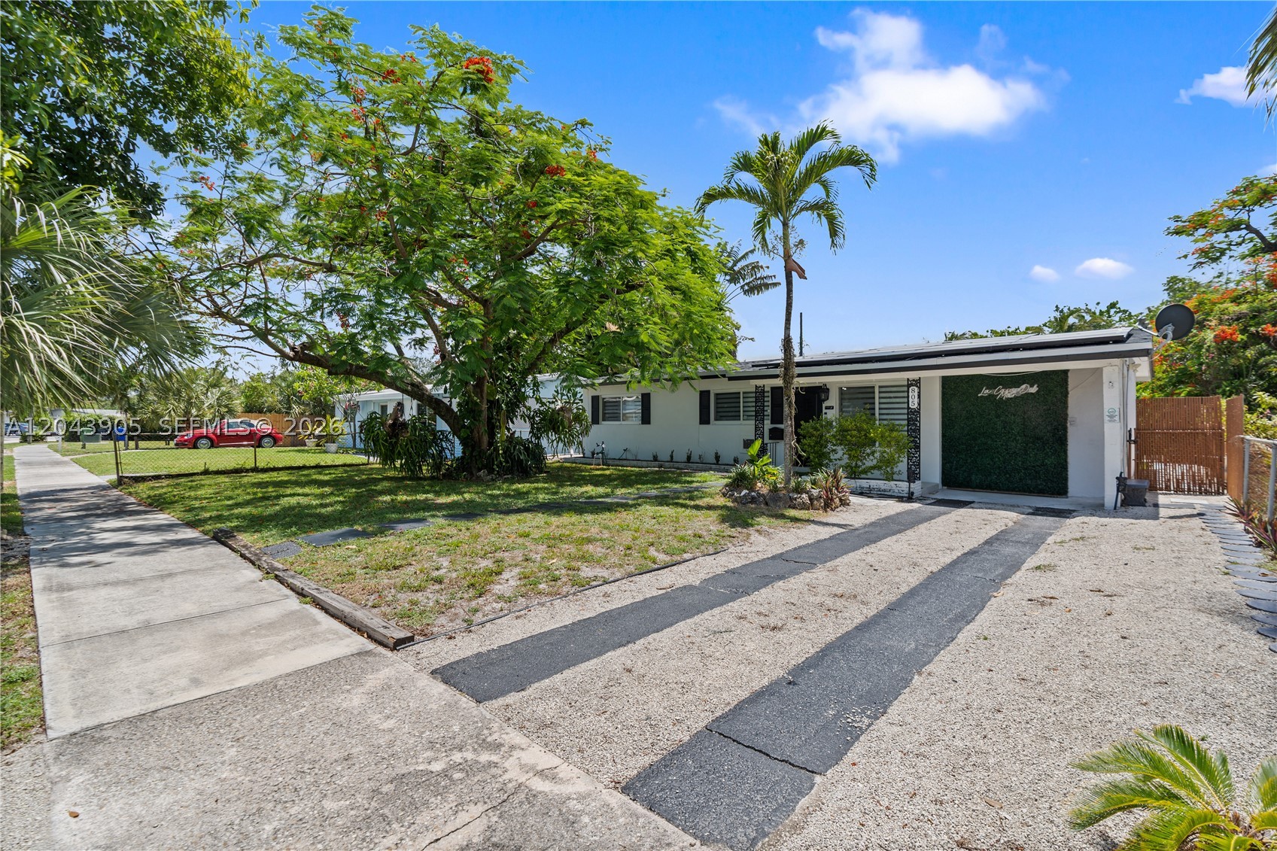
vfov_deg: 73.7
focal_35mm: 16
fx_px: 567
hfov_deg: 96.7
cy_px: 426
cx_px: 638
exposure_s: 1/60
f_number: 5
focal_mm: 16
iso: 100
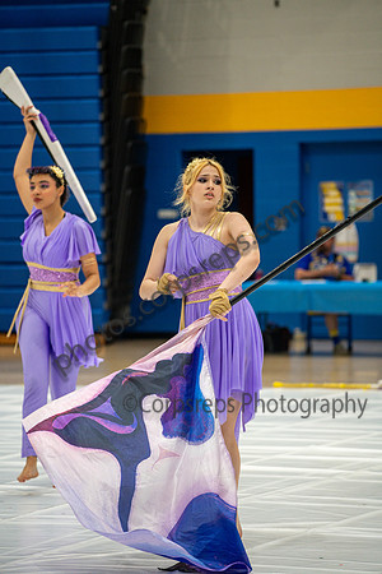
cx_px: 191
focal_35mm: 165
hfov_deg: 8.3
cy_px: 287
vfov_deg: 12.5
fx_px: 2626
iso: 2000
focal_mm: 165
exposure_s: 1/500
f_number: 4
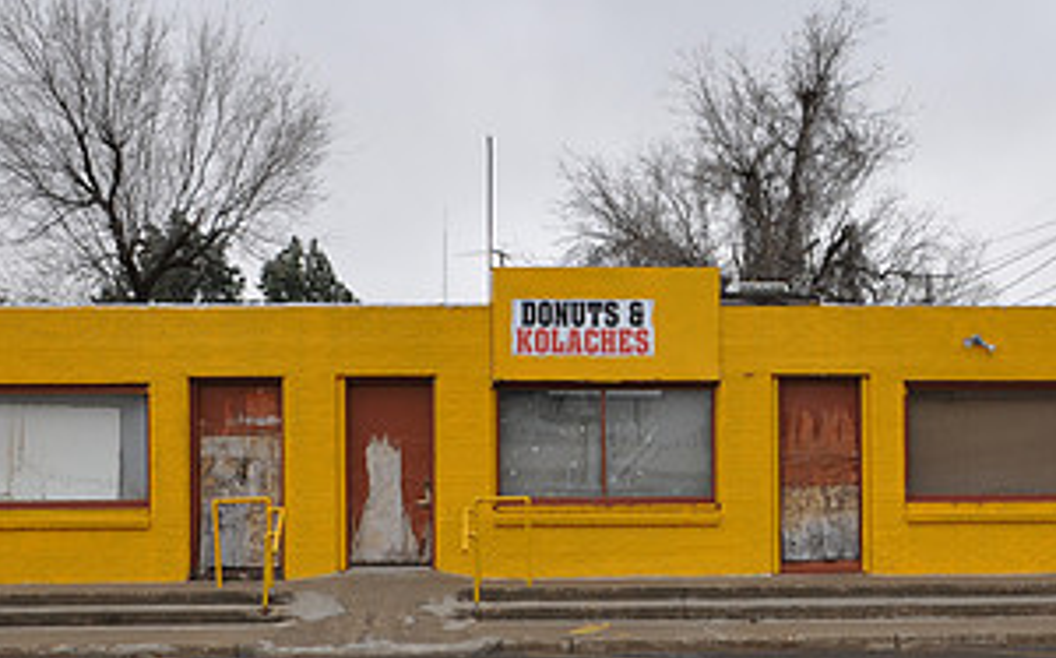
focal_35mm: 65
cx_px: 732
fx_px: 1869
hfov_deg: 31.2
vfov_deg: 19.9
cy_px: 477
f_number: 6.3
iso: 200
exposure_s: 1/160
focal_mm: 22
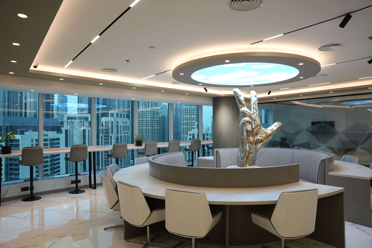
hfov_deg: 73.7
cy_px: 124
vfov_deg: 53.1
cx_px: 186
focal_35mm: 24
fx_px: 248
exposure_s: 1/80
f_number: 6.3
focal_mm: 24
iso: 1000
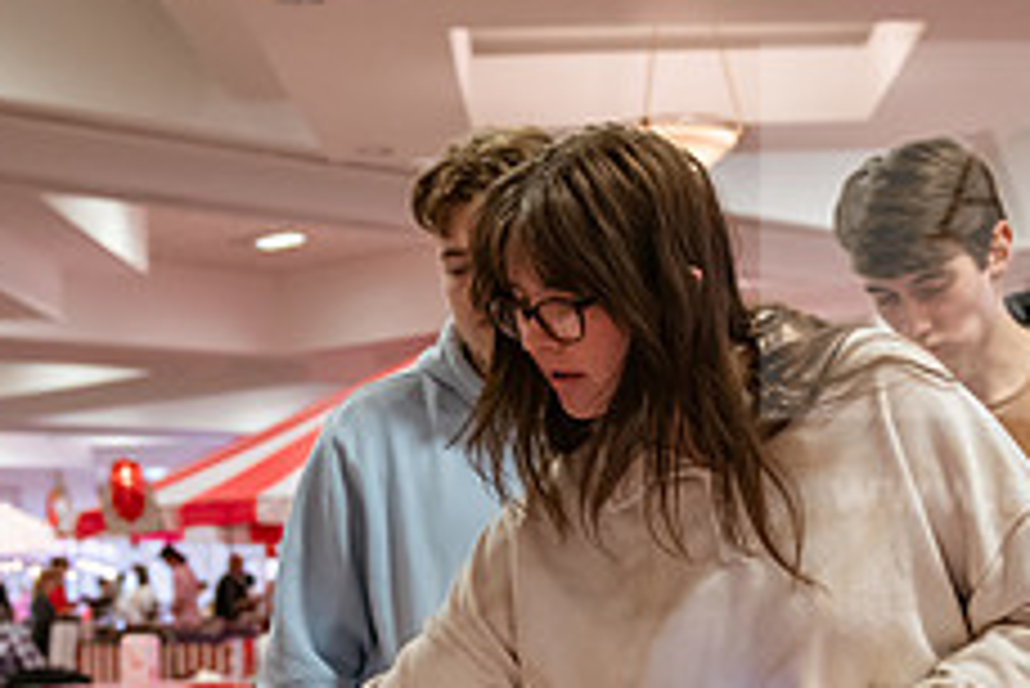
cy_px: 587
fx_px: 2319
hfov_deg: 25.0
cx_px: 625
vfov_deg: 16.7
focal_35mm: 81
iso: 2000
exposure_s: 1/200
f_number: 3.2
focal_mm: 32
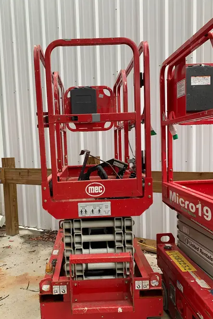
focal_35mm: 30
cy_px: 175
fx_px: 266
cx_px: 90
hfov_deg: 43.5
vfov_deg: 61.8
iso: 100
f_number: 1.8
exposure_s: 1/120
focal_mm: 4.25
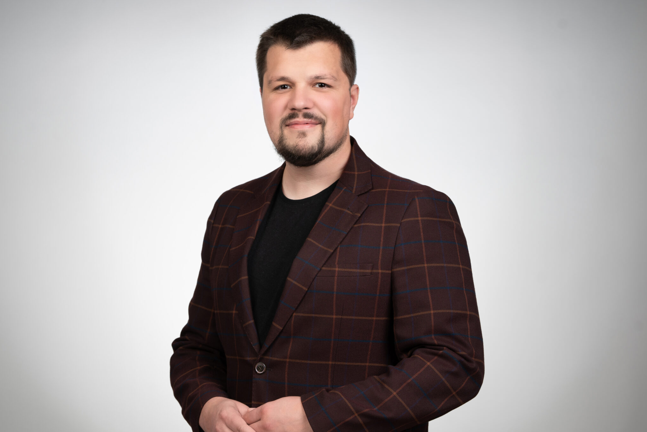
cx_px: 274
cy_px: 228
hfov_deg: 19.1
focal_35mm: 107
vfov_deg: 12.8
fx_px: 1923
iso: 80
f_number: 5.6
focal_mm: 85
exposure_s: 1/200
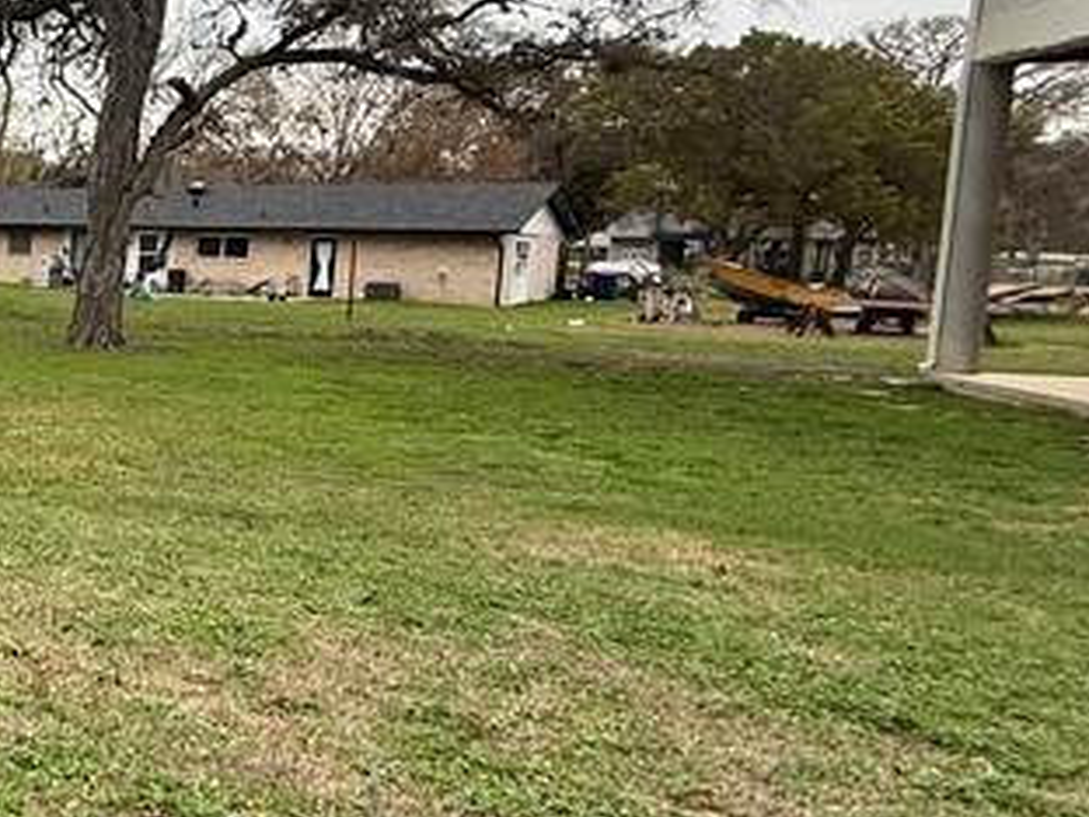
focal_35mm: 46
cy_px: 381
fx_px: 1447
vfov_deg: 31.5
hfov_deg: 27.4
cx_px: -572
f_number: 2.2
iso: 50
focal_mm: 2.22
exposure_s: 1/160
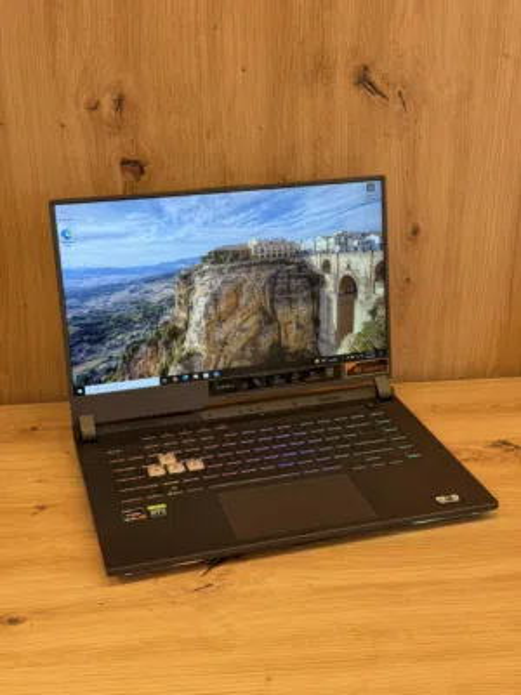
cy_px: 348
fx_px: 963
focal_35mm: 48
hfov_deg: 30.3
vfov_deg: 39.7
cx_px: 260
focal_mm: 6.76
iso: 100
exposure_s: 1/100
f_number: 1.78
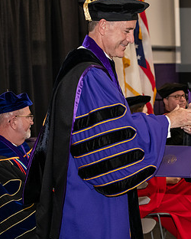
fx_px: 861
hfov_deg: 12.6
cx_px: 153
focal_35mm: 122
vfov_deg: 15.8
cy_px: 101
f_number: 5
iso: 2500
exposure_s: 1/200
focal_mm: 70
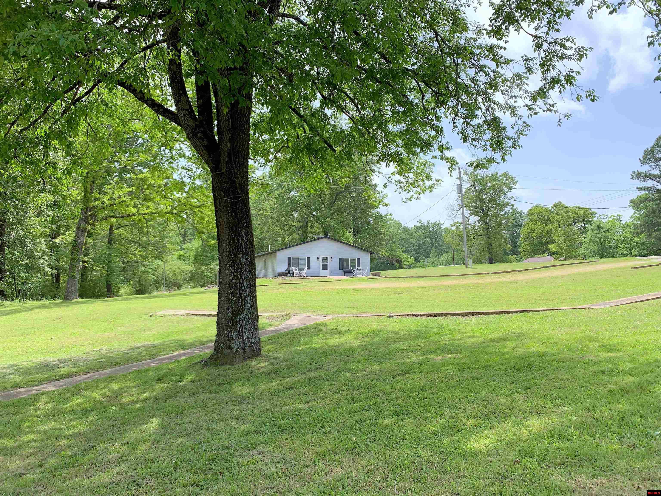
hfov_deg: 67.3
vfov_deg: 53.1
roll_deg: -0.8
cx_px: 330
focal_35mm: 26
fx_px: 496
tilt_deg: +5.9
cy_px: 248
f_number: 1.8
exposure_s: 1/1299
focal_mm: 4.25
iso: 25
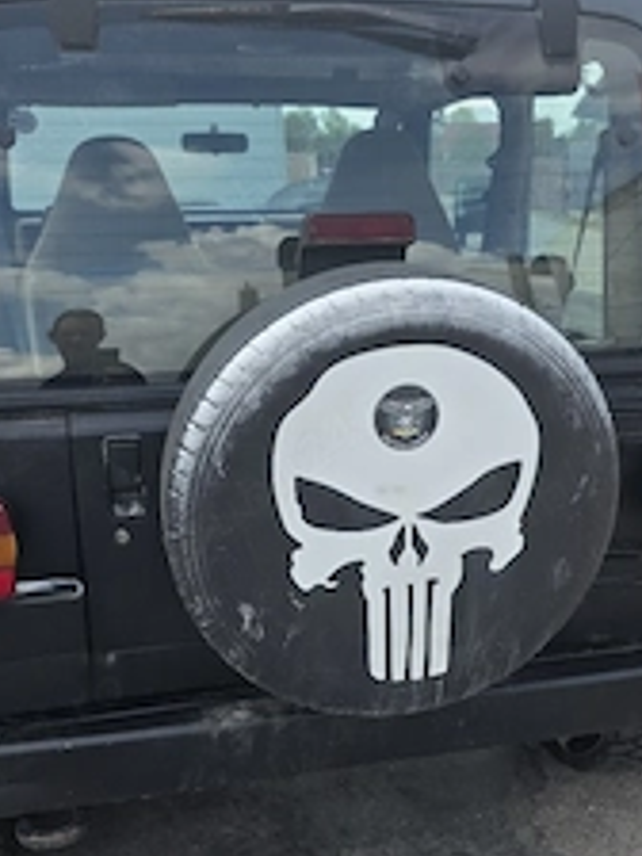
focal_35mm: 41
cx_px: 374
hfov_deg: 35.1
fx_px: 1014
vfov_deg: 45.5
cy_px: 512
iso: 80
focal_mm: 6.3
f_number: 1.7
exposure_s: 1/5000
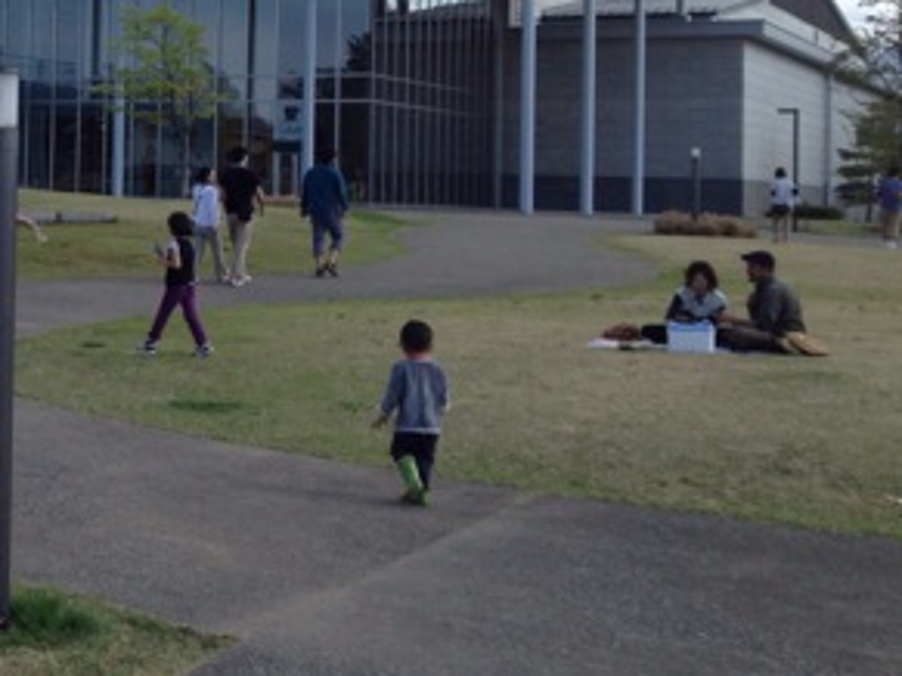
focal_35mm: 77
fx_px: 2006
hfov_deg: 23.9
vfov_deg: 18.9
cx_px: -56
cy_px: 124
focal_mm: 4.28
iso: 64
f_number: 2.4
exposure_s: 1/1042
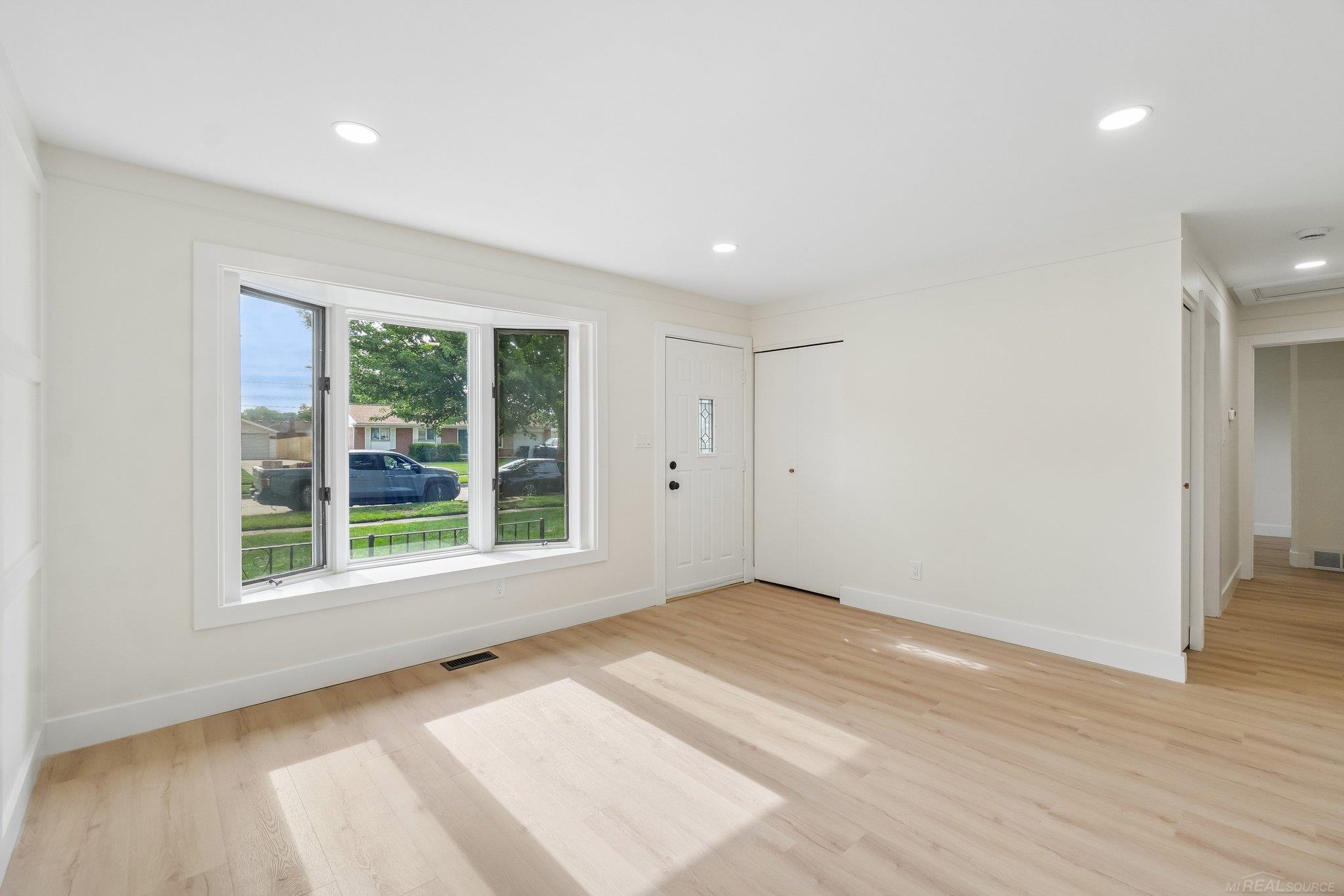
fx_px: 560
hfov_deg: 100.4
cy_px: 448
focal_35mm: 15
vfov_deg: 77.3
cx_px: 672
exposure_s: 1/30
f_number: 8
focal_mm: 10
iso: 100
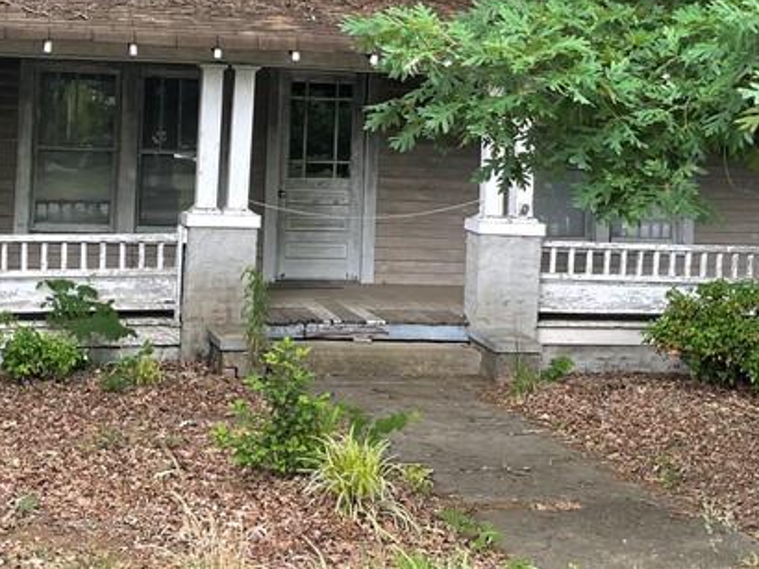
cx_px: 344
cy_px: 124
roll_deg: -2.2
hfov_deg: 29.8
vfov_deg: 22.3
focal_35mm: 65
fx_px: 1424
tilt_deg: +0.1
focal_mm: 5.1
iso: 32
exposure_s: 1/294
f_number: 1.6
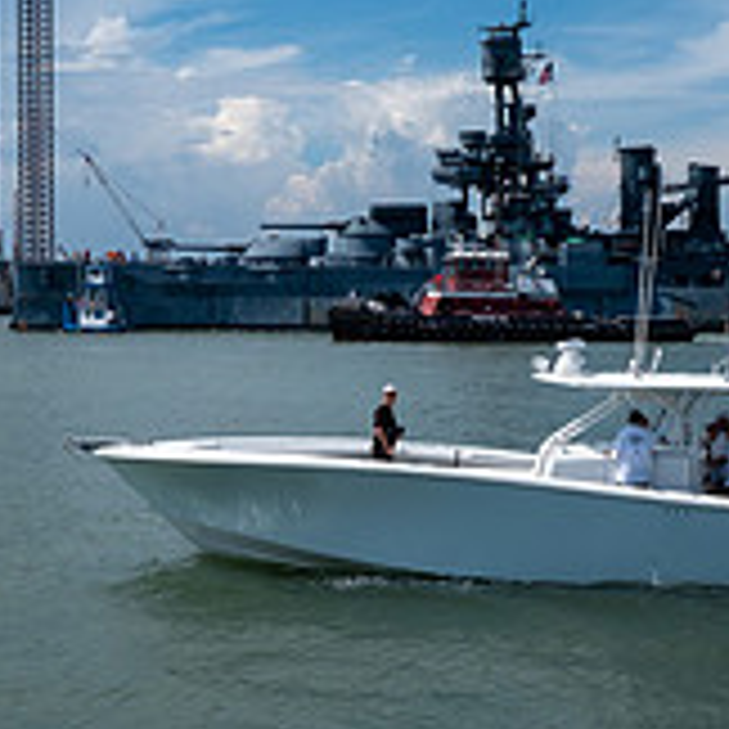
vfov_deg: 23.7
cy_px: 317
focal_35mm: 73
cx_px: 144
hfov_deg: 23.3
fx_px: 1739
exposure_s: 1/800
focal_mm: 16
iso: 160
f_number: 9
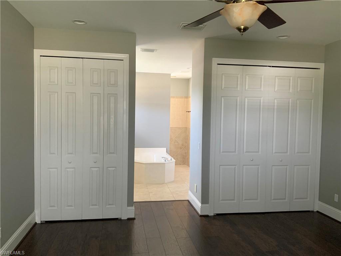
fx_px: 286
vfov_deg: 48.2
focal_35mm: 29
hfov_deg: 61.7
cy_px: 128
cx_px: 170
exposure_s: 1/60
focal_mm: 3
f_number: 1.8
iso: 160
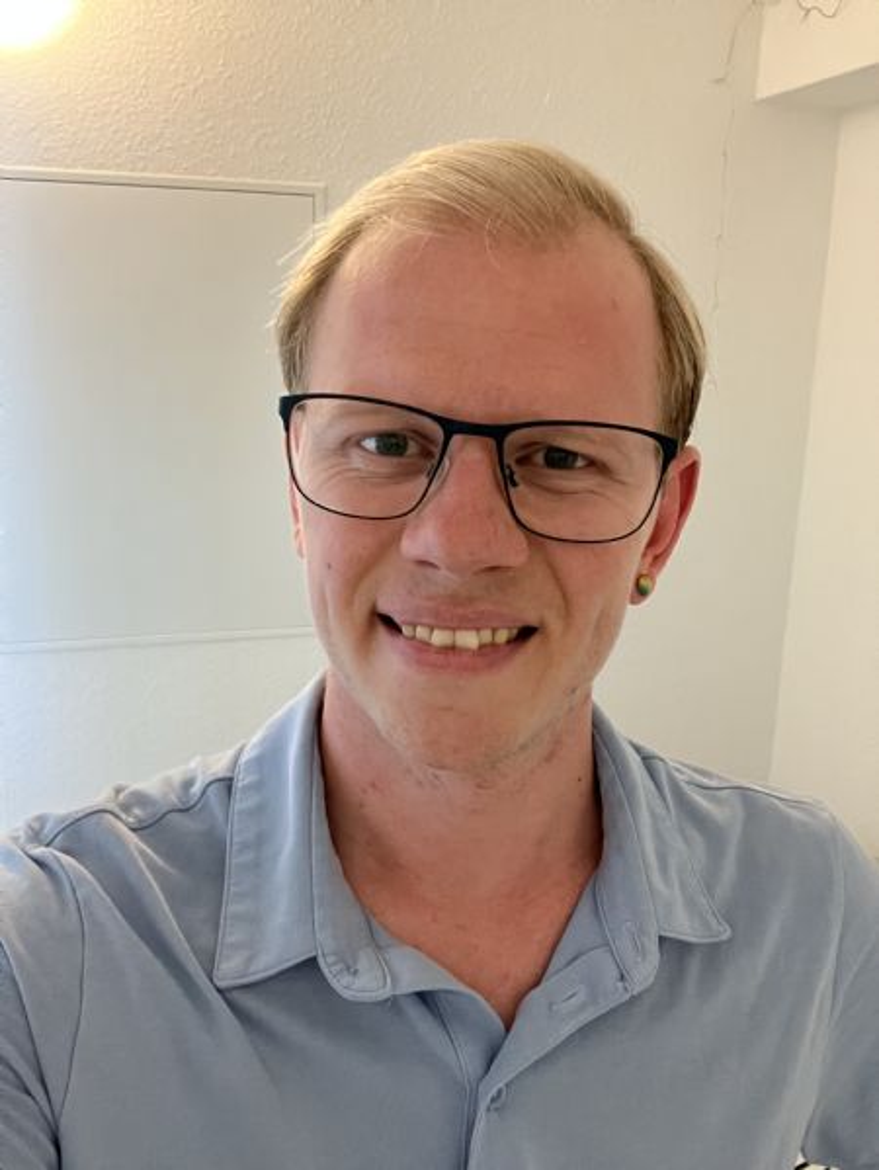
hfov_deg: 44.2
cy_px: 585
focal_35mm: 32
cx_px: 440
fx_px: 1082
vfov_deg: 56.8
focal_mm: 2.87
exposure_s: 1/25
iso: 400
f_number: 2.2
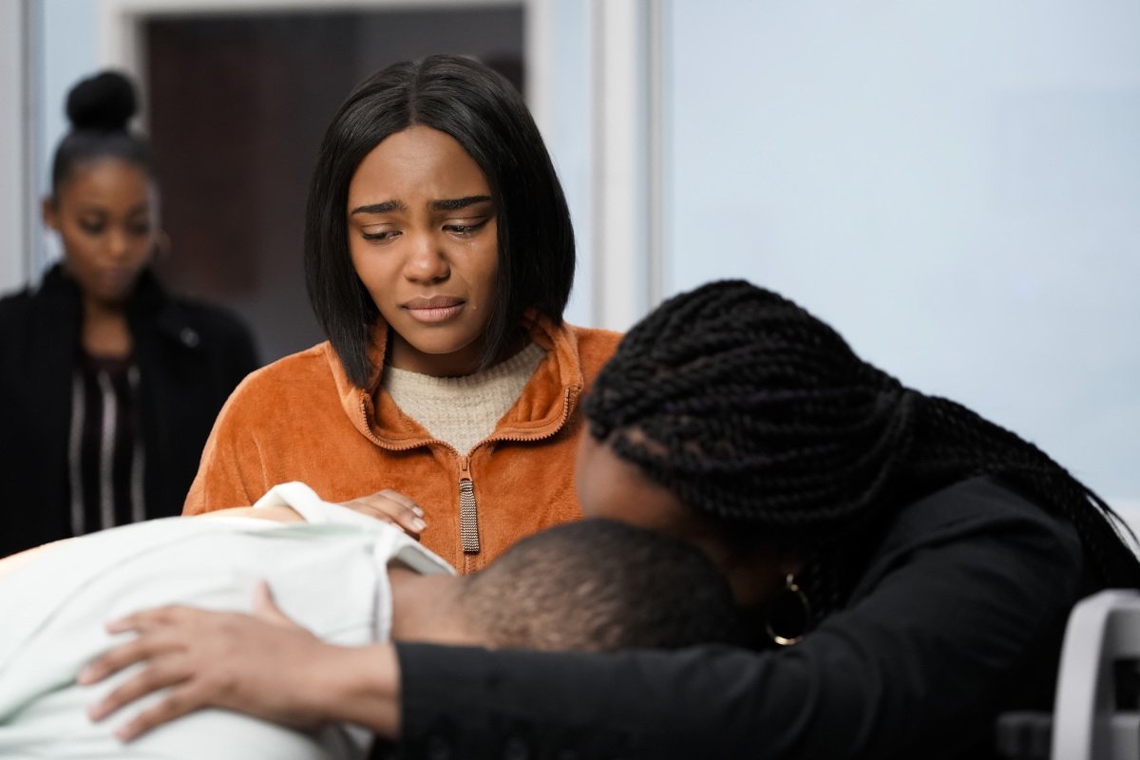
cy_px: 380
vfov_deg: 16.5
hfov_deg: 24.5
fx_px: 2628
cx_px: 570
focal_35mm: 83
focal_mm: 83
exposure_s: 1/200
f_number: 2.8
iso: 3200
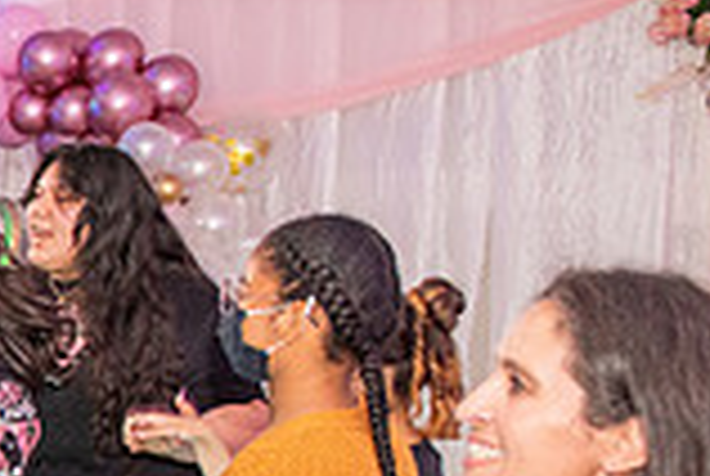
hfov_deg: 18.1
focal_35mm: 88
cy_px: 523
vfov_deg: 15.2
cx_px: -580
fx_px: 1739
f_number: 4
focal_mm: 24
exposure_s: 1/60
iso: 1250
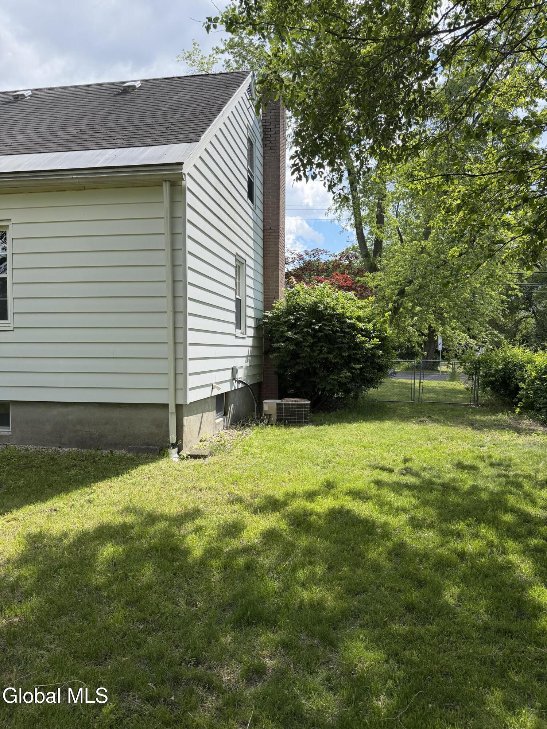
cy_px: 364
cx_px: 274
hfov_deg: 56.8
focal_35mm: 24
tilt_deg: -0.8
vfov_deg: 71.6
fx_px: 506
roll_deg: +0.3
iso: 100
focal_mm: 6.76
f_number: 1.78
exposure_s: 1/2907
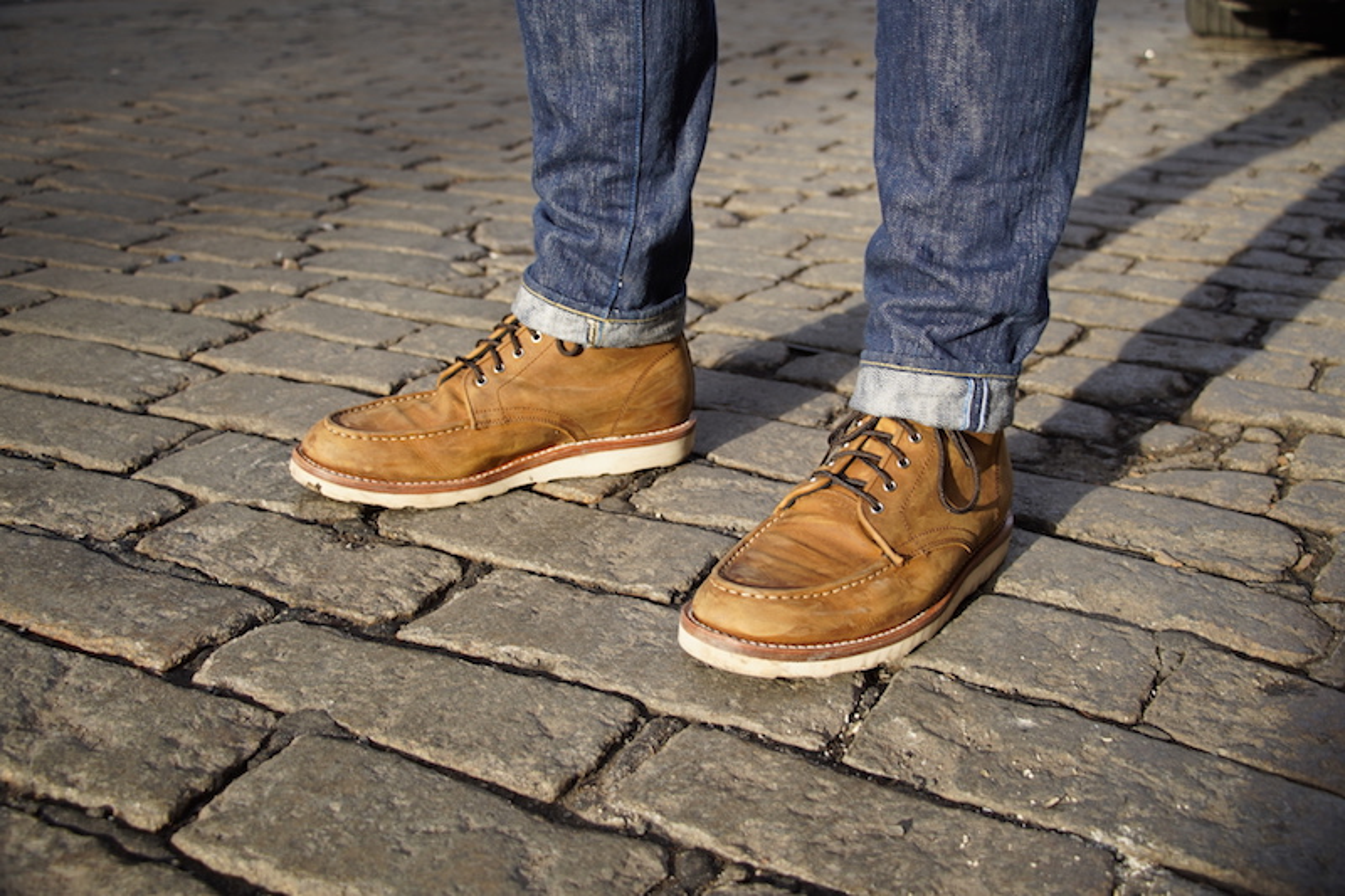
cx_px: 672
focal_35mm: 40
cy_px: 448
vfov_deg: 33.4
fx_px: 1494
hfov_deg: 48.5
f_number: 4
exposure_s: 1/160
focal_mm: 27
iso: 125
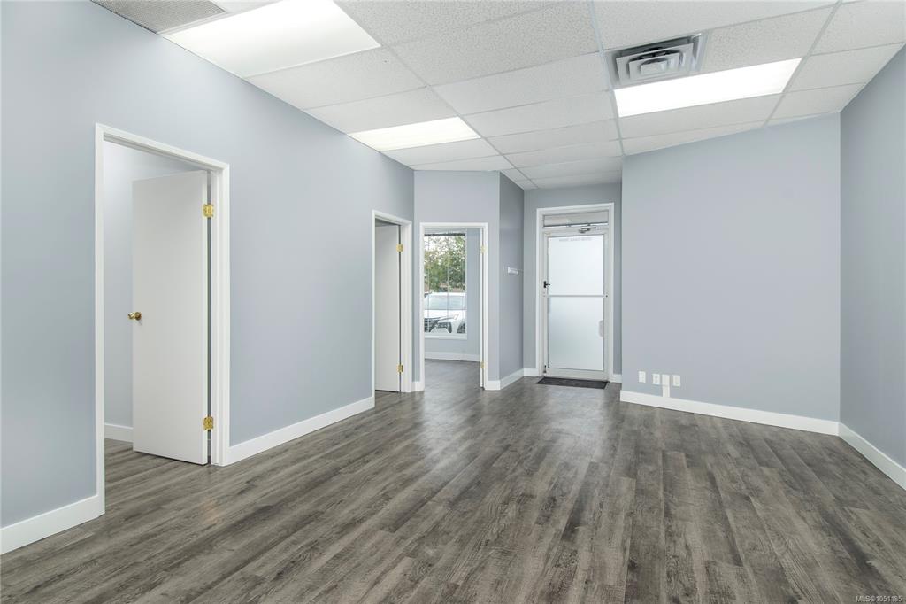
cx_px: 453
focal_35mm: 18
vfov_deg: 67.3
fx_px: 453
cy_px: 302
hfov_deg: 90.0
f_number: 8
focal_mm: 12
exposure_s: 1/20
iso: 320
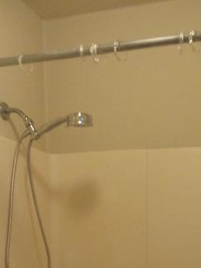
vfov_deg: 29.9
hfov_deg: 25.9
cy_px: 312
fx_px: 433
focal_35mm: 56
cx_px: 147
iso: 250
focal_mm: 4.1
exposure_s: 1/30
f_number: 2.8
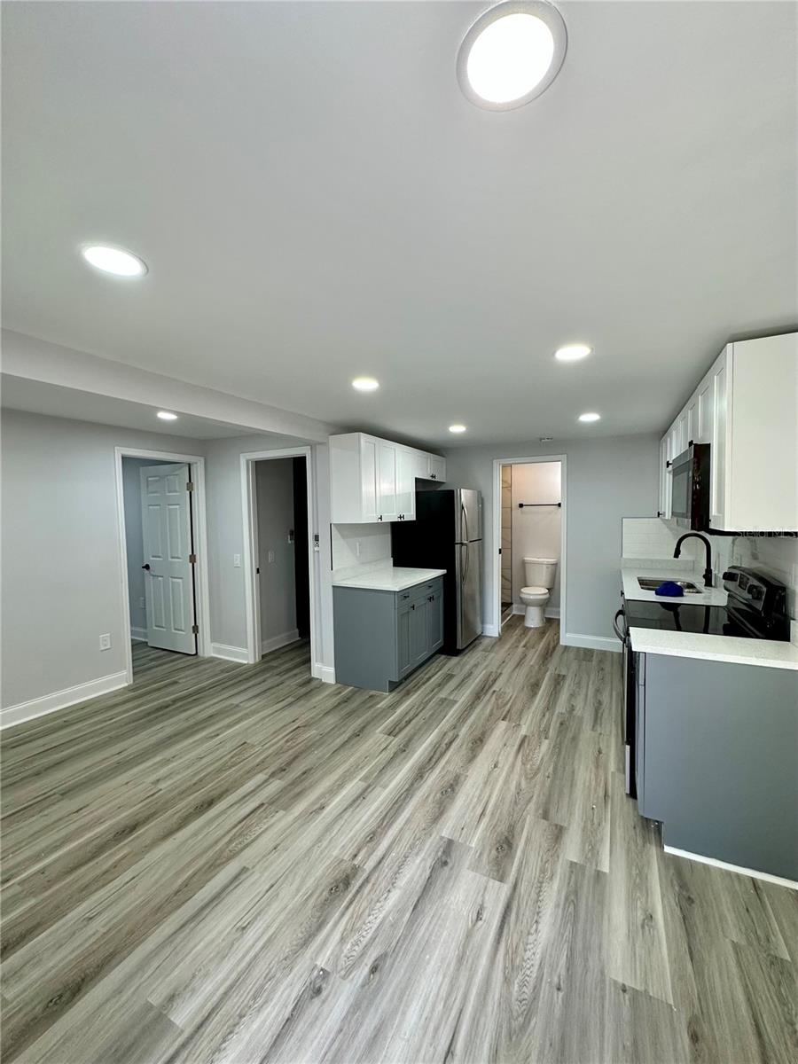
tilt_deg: -2.8
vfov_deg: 102.1
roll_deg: -0.2
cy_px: 532
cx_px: 399
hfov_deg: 85.7
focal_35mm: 14
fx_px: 430
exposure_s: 1/99
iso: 125
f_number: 2.2
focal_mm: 2.22
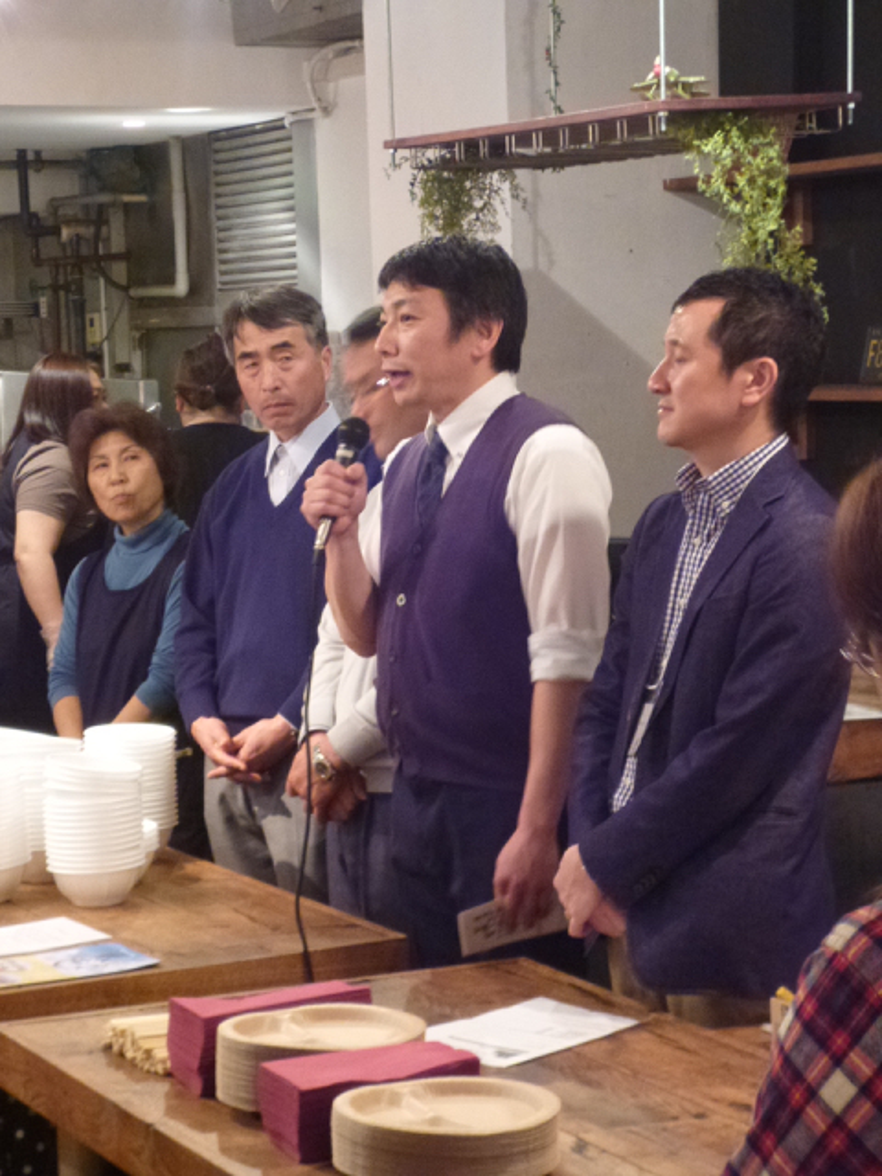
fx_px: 3363
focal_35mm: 99
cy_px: 588
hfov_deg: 14.9
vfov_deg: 19.8
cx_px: 441
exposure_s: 1/8
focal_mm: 16.2
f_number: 5.8
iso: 1000
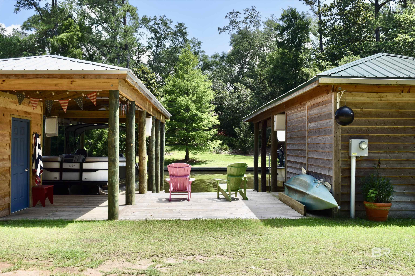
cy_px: 138
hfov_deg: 53.1
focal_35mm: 36
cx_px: 208
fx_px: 415
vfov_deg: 36.9
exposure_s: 1/200
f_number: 9
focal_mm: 24
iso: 100
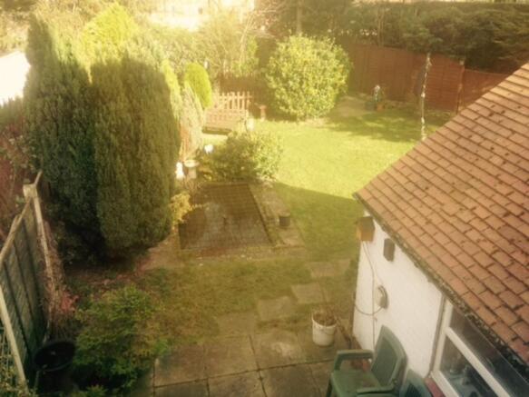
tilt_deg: -24.9
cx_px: 264
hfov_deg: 55.4
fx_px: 504
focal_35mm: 33
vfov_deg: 42.9
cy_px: 198
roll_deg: -1.8
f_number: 2.4
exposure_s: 1/285
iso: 50
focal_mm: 4.12
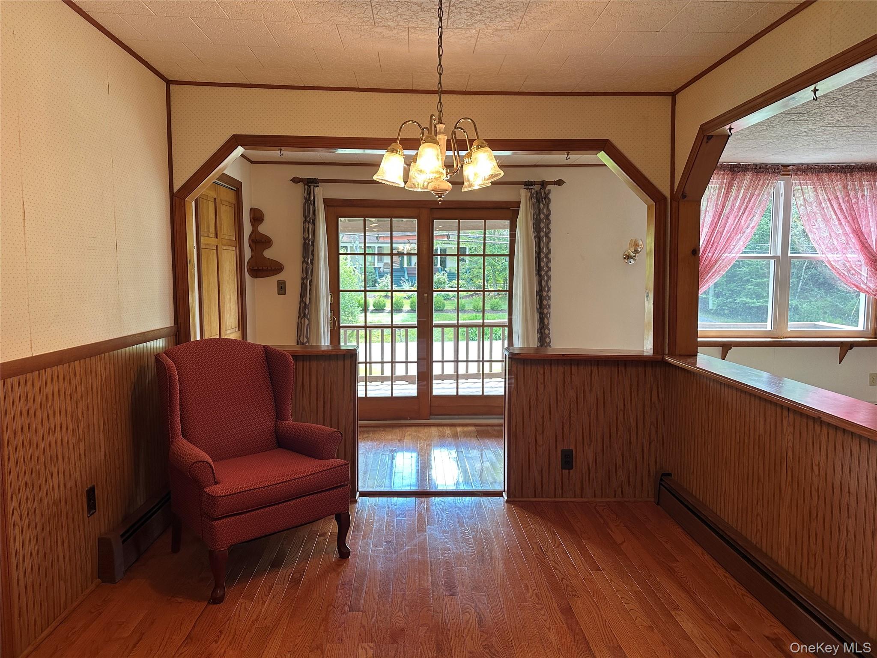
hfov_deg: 71.6
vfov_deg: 56.8
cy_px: 329
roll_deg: -0.3
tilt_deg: -6.2
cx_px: 438
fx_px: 608
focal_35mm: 24
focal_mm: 6.86
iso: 160
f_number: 1.78
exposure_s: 1/120
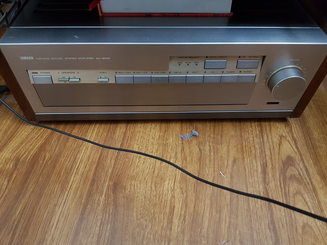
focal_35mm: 26
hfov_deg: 67.3
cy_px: 122
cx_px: 164
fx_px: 246
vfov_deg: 53.1
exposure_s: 1/10
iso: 400
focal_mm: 4.3
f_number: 1.7
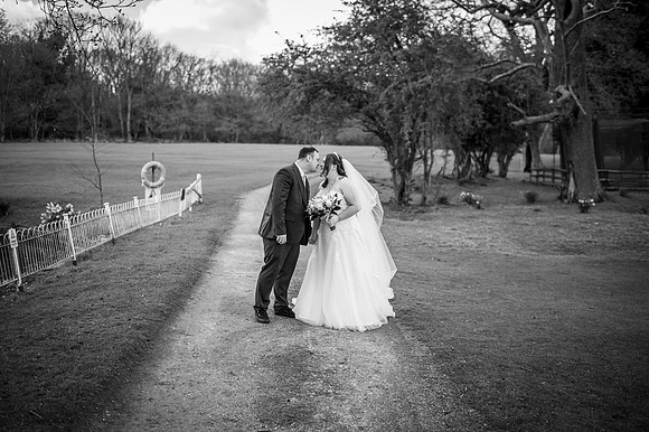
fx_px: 672
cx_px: 325
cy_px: 216
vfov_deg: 35.6
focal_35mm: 37
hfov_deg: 51.5
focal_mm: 35
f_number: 1.8
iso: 100
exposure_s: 1/640
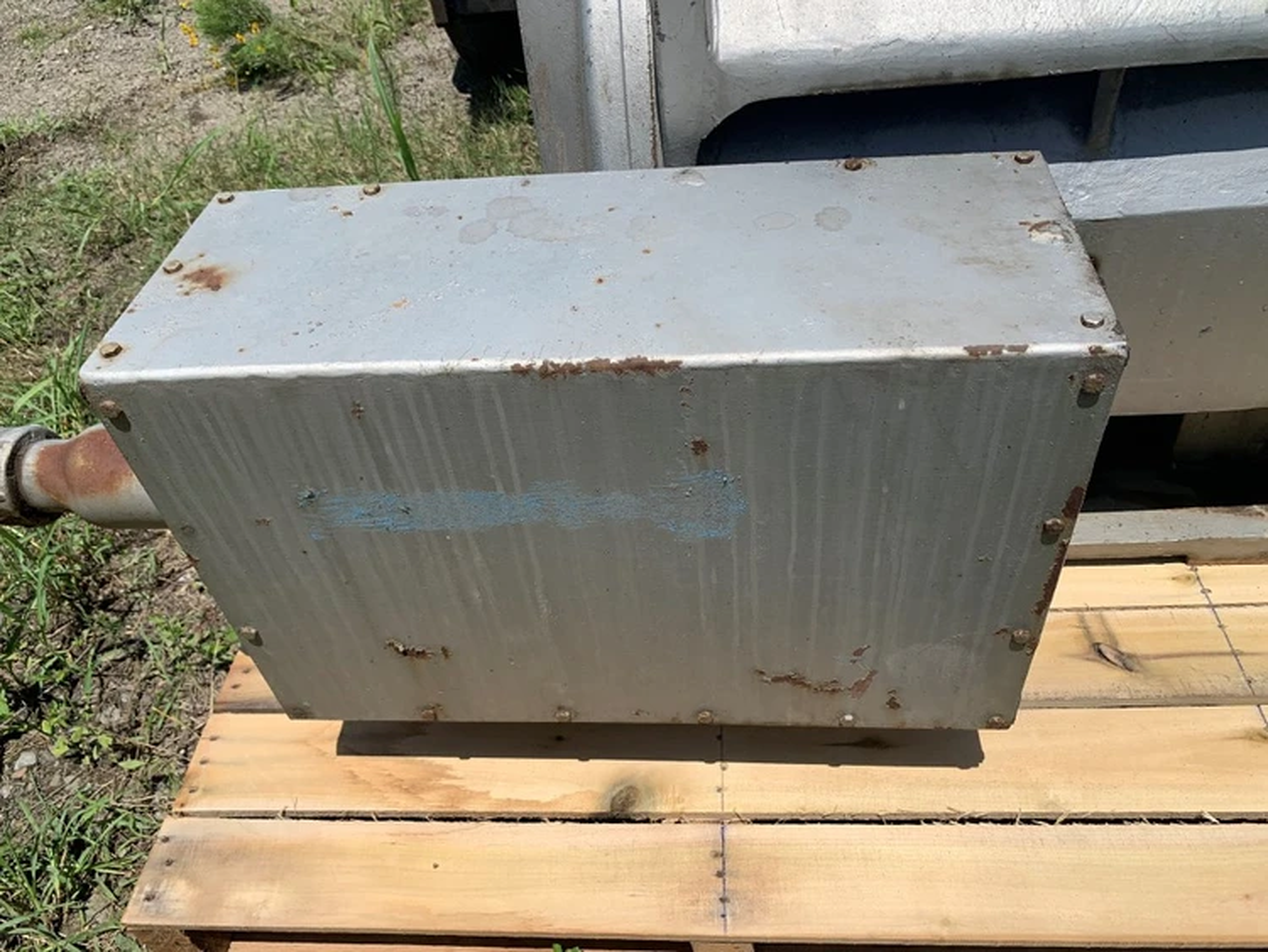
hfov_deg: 67.3
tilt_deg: -47.1
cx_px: 634
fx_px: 953
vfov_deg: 53.1
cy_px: 476
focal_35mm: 26
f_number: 1.8
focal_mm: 4.25
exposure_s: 1/4098
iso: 25
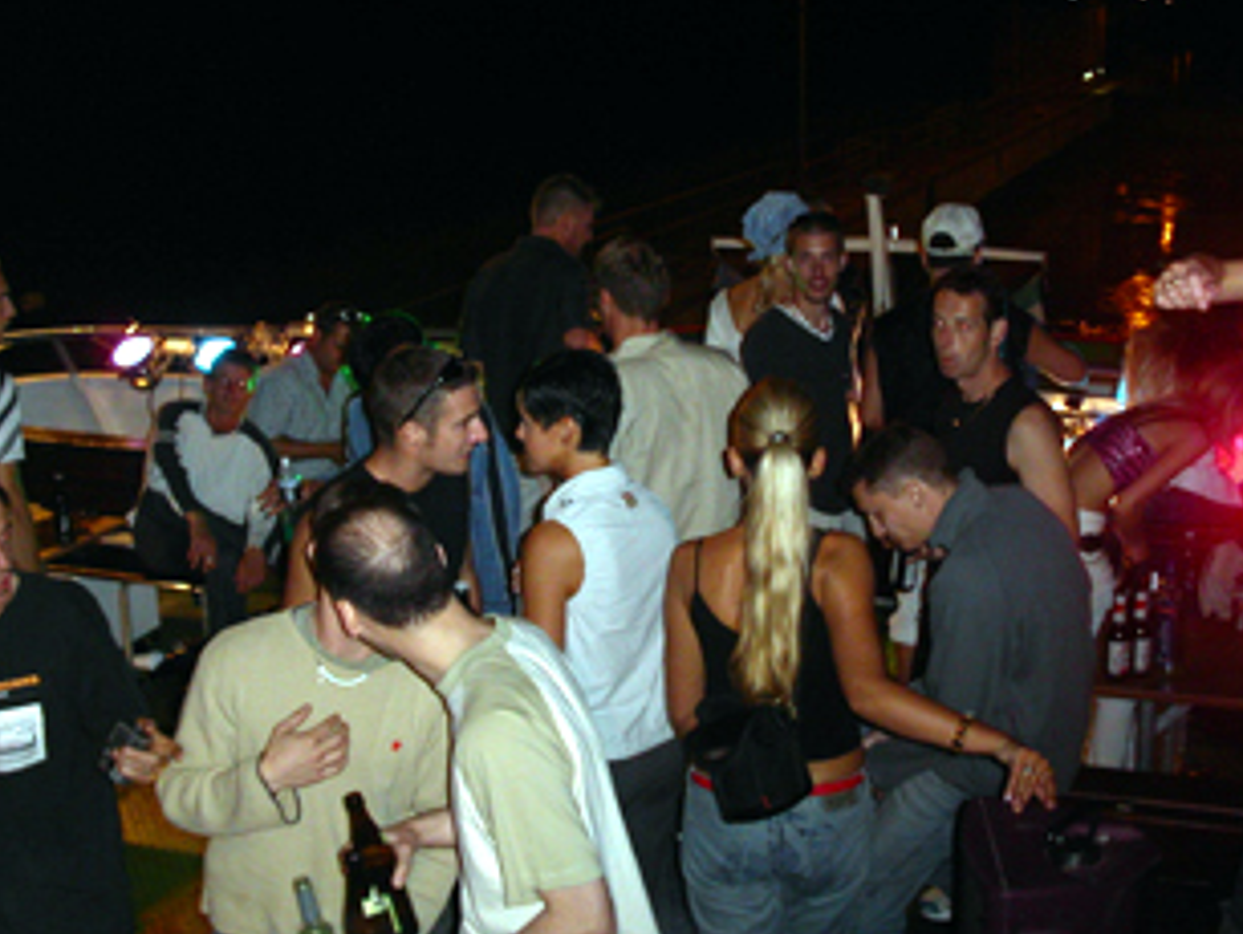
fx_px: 1797
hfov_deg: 38.1
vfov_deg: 29.1
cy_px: 394
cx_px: 713
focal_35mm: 50
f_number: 2.8
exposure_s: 1/30
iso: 200
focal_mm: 7.8
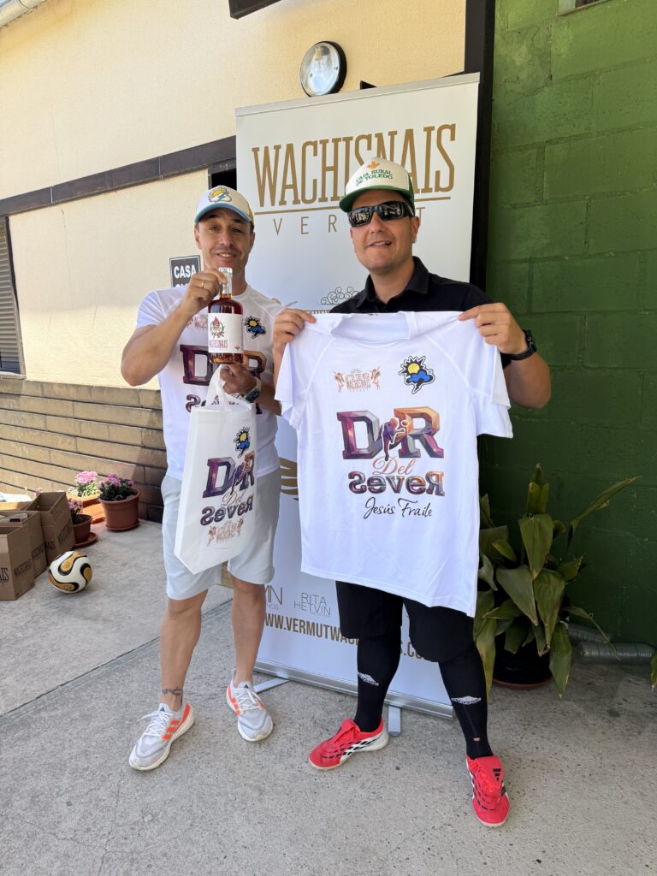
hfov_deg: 56.8
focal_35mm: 24
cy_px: 438
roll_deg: +1.2
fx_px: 607
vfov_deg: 71.6
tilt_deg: -10.5
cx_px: 328
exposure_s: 1/805
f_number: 1.78
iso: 100
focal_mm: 6.76
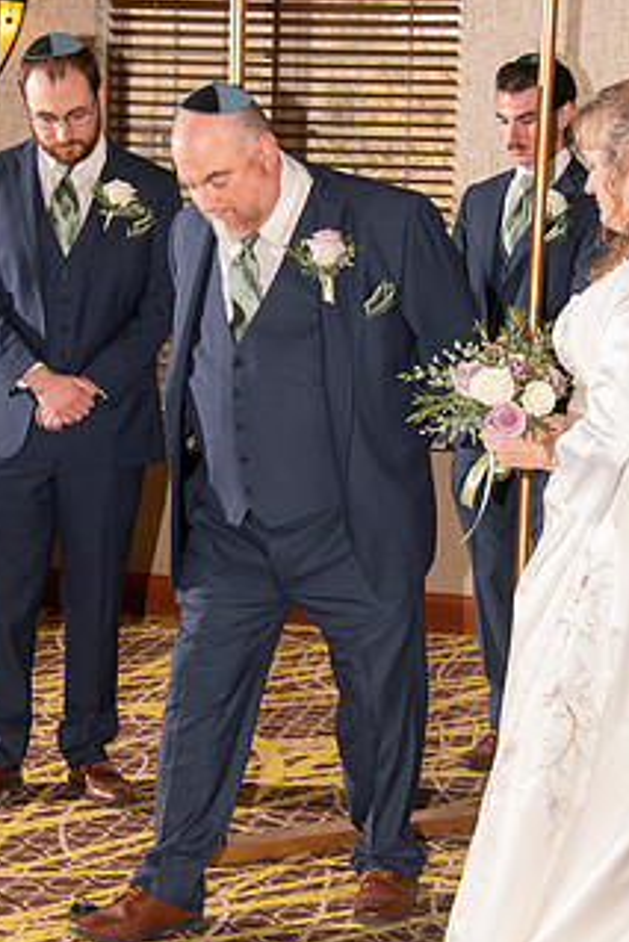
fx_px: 2513
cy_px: 484
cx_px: 325
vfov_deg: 21.2
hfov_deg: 14.3
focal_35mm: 96
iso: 1000
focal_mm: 68
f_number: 9
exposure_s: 1/160
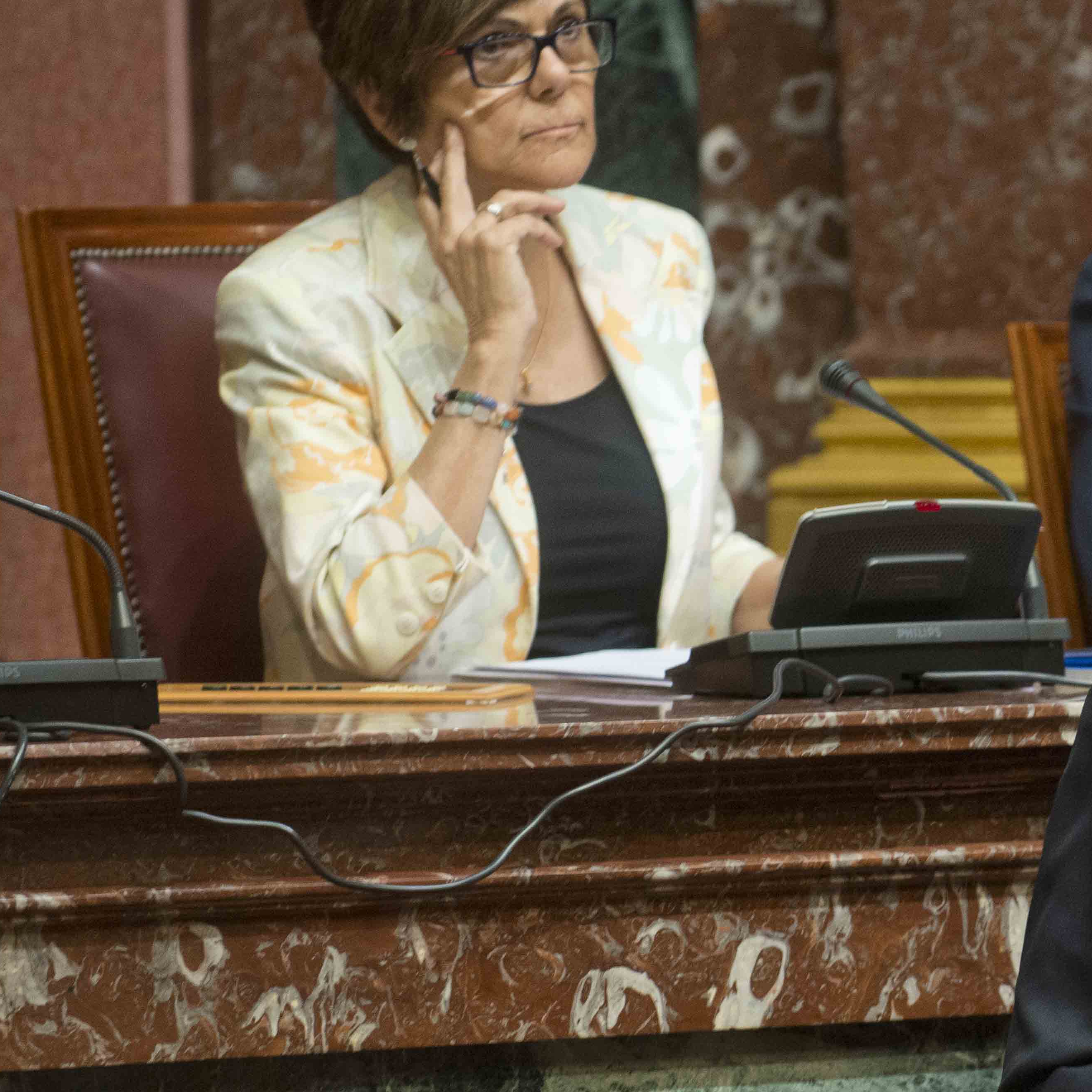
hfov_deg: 4.3
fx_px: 14383
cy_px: 745
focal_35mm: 403
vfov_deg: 4.3
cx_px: 1346
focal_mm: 170
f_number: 3.5
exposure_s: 1/125
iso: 1600
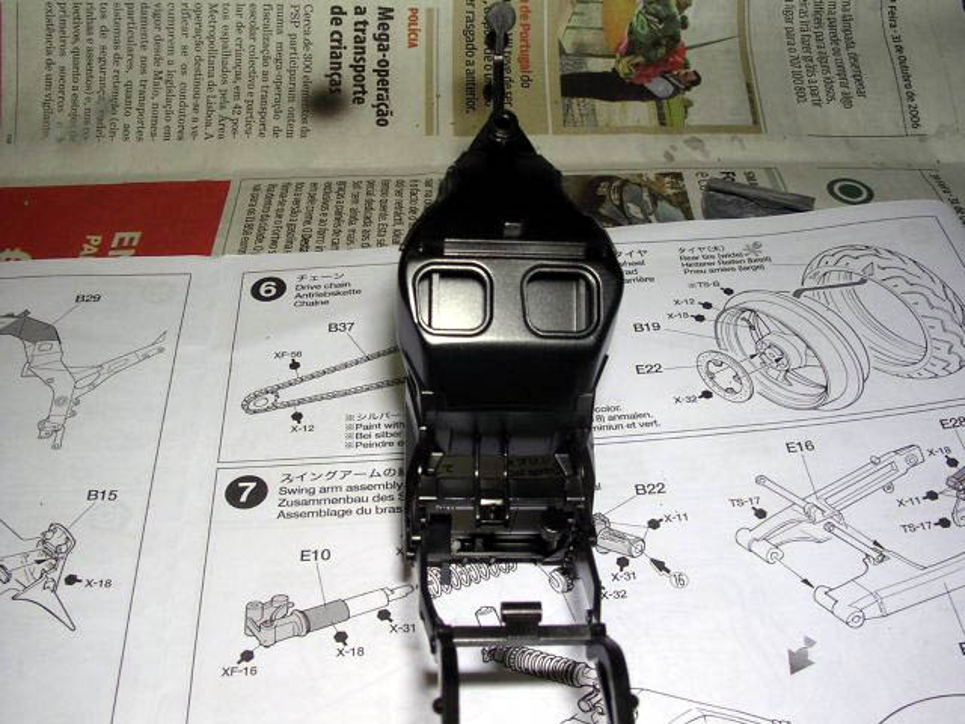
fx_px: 1059
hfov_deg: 49.0
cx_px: 482
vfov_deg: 37.7
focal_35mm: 38
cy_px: 362
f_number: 5.6
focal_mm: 5.8
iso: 100
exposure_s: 1/60.1
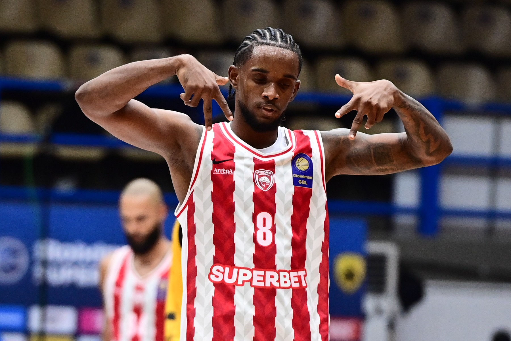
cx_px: 256
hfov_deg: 10.3
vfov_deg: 6.9
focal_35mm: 200
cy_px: 170
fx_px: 2839
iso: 4000
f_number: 3.2
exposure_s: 1/800
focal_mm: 200
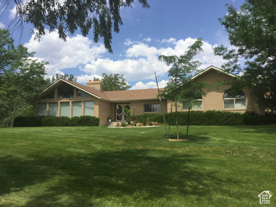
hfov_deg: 58.4
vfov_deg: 45.4
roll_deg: -0.3
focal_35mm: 31
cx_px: 138
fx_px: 247
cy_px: 104
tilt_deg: +2.0
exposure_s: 1/1733
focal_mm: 3.3
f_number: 2.4
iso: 25
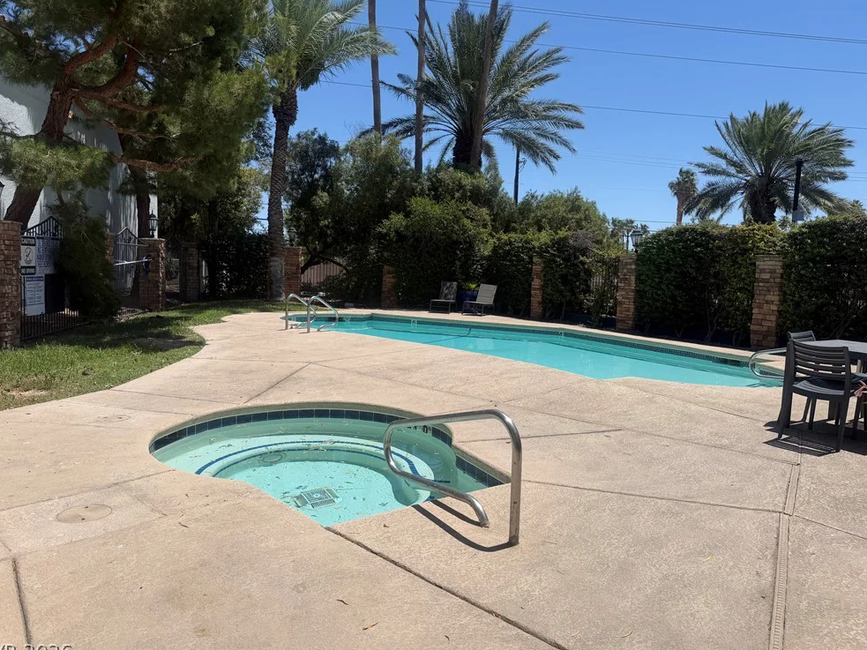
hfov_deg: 69.4
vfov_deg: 54.9
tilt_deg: -5.0
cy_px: 327
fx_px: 626
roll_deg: -0.9
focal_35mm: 25
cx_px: 427
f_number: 1.78
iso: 80
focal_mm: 6.76
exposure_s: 1/7353
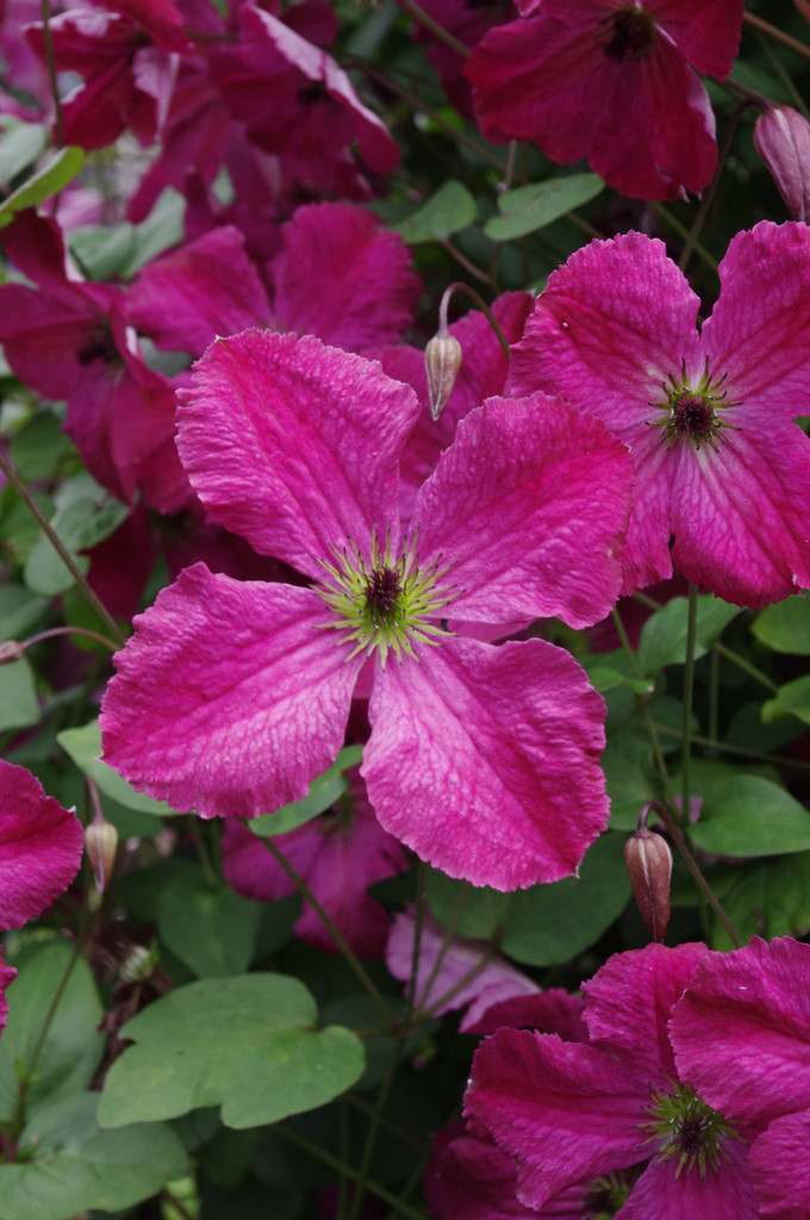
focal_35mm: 75
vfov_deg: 27.0
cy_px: 610
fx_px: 2538
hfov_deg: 18.1
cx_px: 405
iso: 400
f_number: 13
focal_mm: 50
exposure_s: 1/80
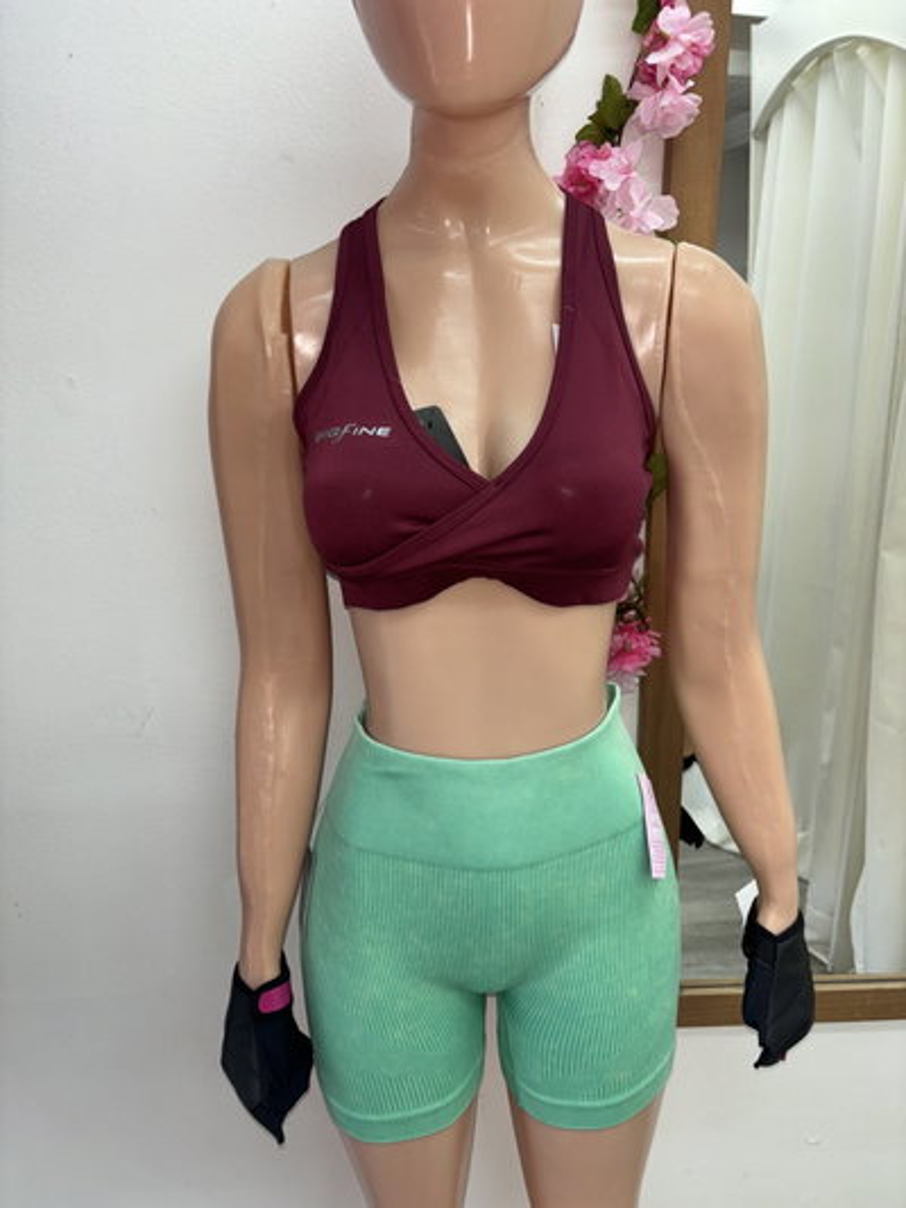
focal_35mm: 26
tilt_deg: -18.2
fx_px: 907
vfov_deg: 67.3
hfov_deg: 53.1
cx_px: 453
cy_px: 604
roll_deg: +0.8
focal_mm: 5.96
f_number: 1.6
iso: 40
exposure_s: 1/31
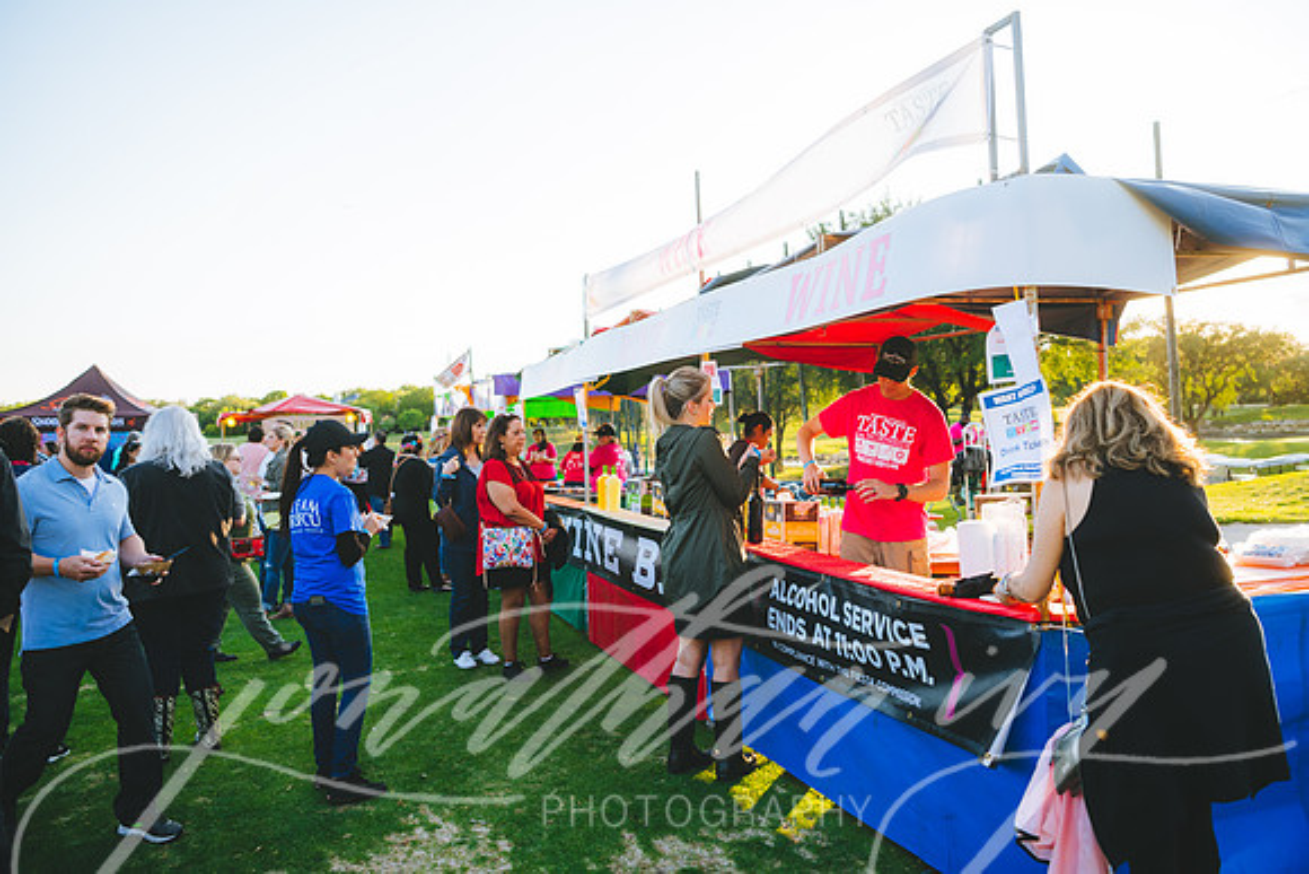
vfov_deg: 43.6
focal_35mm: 30
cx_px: 654
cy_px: 437
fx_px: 1091
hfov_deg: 61.9
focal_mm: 30
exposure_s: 1/160
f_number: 3.5
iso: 64
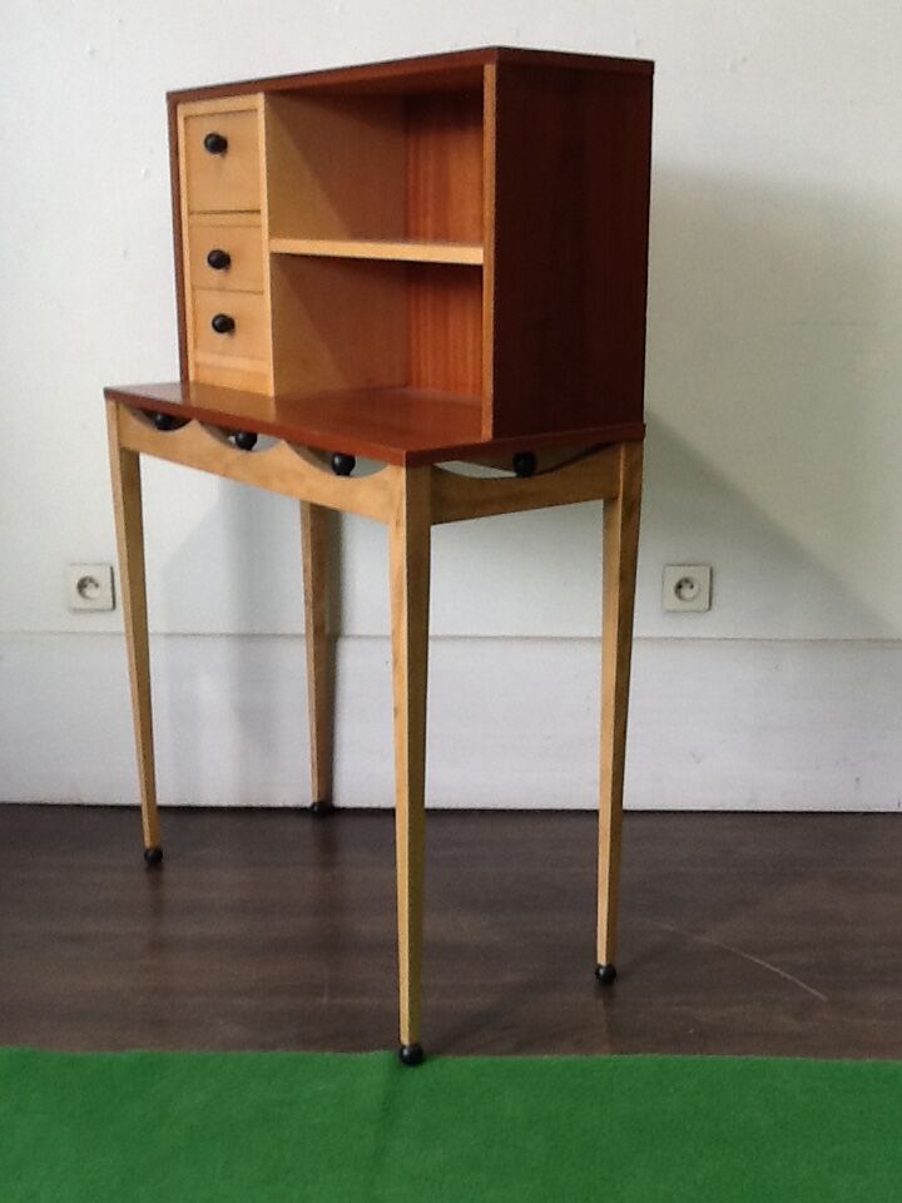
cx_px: 451
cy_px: 602
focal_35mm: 44
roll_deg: -1.1
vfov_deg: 42.9
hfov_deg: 32.9
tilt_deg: -14.4
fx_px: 1529
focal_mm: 2.03
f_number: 2.4
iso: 50
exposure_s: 1/33
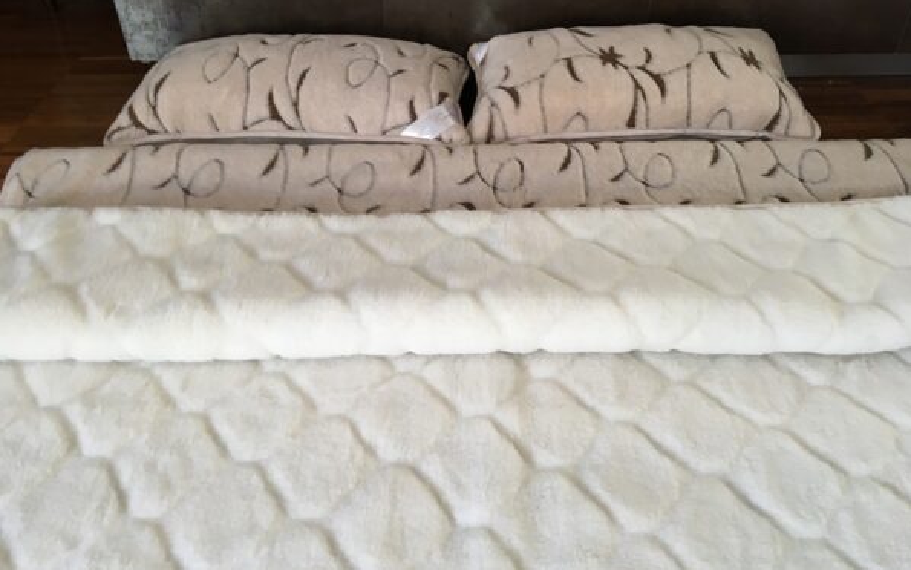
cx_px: 458
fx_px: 770
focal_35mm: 31
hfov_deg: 61.2
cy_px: 290
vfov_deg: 40.6
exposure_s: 1/33
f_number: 2.2
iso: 100
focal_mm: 4.15
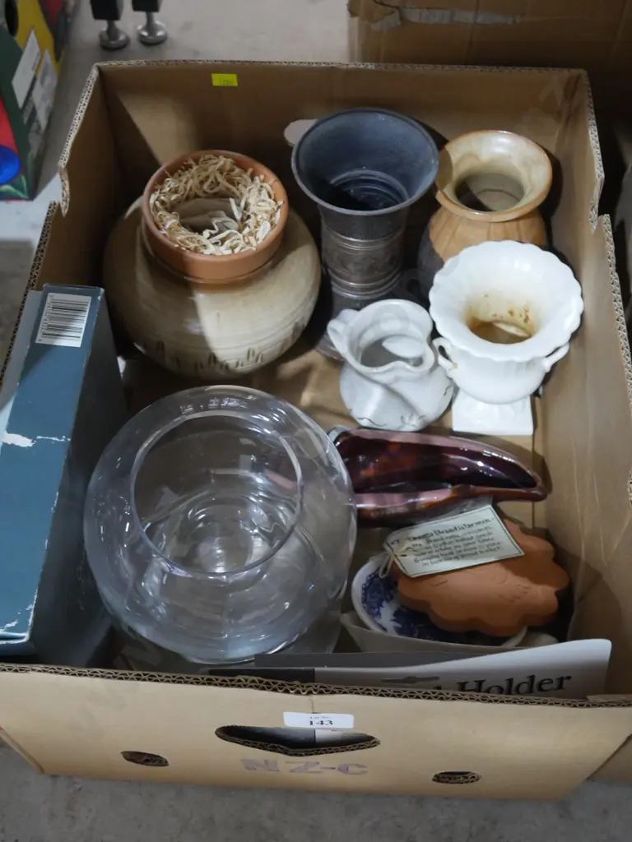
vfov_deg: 46.8
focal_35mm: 40
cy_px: 421
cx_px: 316
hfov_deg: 36.0
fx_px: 974
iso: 3200
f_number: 4.5
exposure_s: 1/60
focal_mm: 20
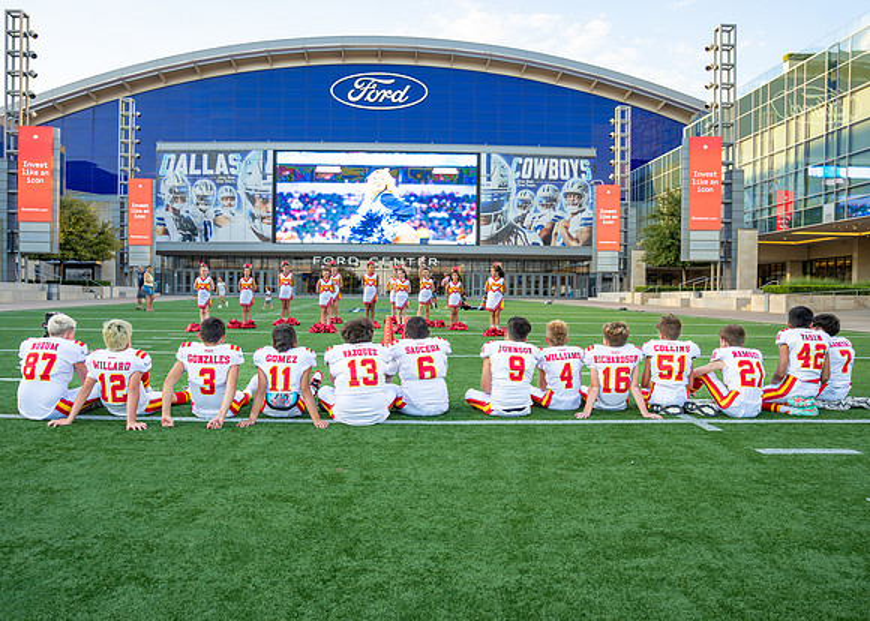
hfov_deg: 66.2
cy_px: 327
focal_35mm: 27
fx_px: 666
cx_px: 394
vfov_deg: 50.0
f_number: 4.5
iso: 640
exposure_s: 1/500
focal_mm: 24
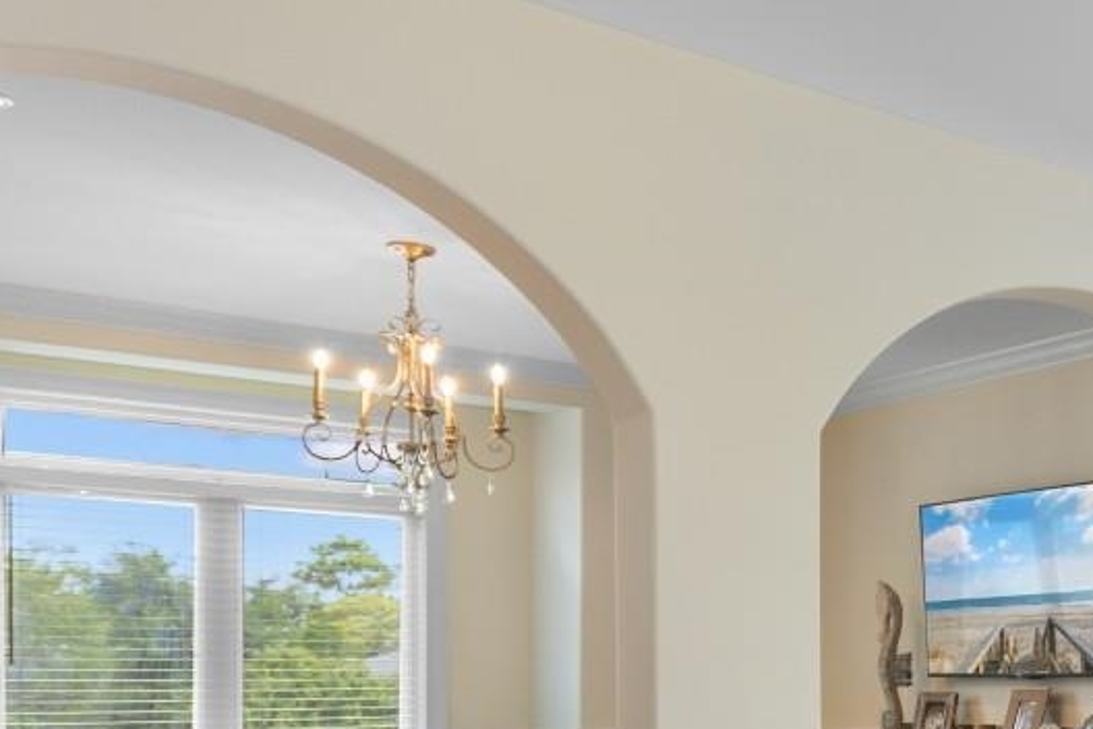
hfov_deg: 33.4
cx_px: 1360
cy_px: 652
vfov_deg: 28.2
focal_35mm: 46
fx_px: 1397
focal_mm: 10
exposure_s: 1/20
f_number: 4.5
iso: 100
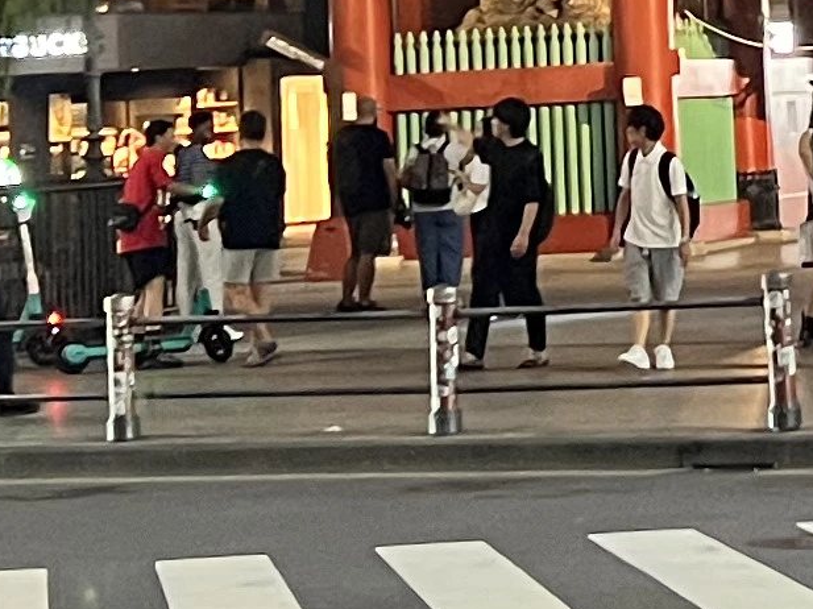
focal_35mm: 170
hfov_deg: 11.5
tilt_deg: +5.1
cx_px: 868
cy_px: -258
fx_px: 3990
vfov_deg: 8.6
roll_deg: +3.1
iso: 400
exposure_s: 1/33
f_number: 1.5
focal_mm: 5.7
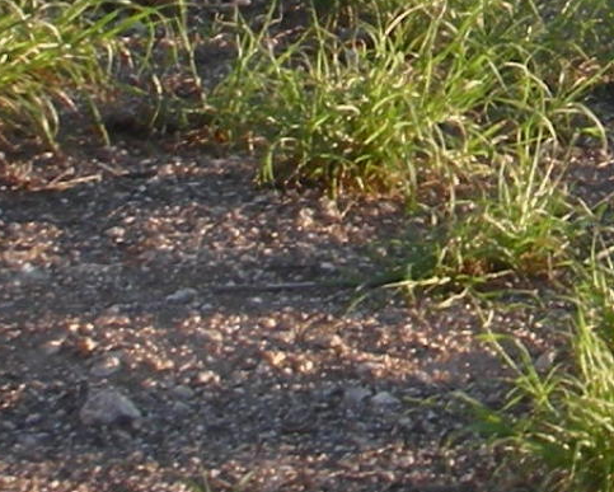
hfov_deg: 9.1
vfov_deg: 7.1
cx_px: 529
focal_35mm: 212
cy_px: -378
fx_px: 3855
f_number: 3
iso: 50
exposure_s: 1/115
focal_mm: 5.8
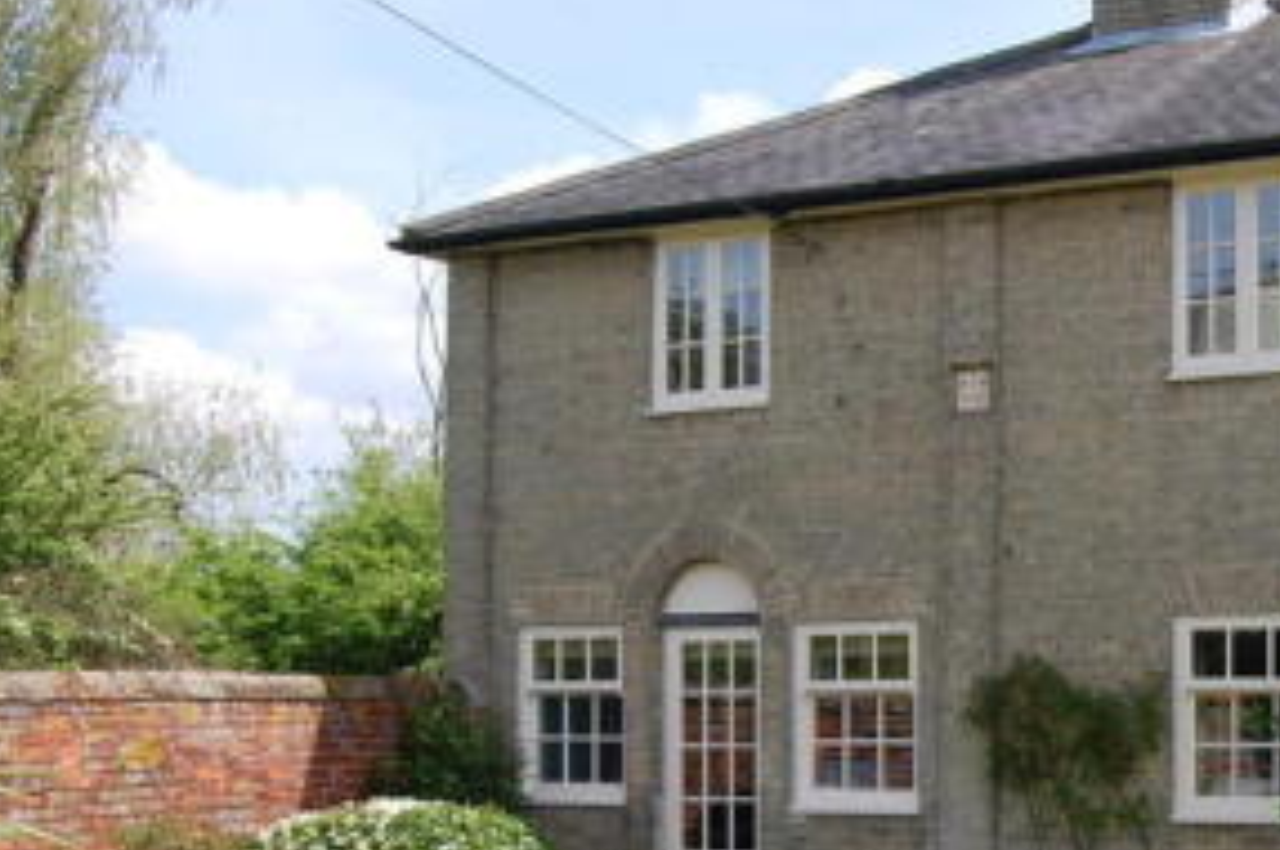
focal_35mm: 62
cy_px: 608
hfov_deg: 30.5
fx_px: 2202
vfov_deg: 21.7
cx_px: 1235
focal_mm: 18
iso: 200
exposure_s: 1/250
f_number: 8
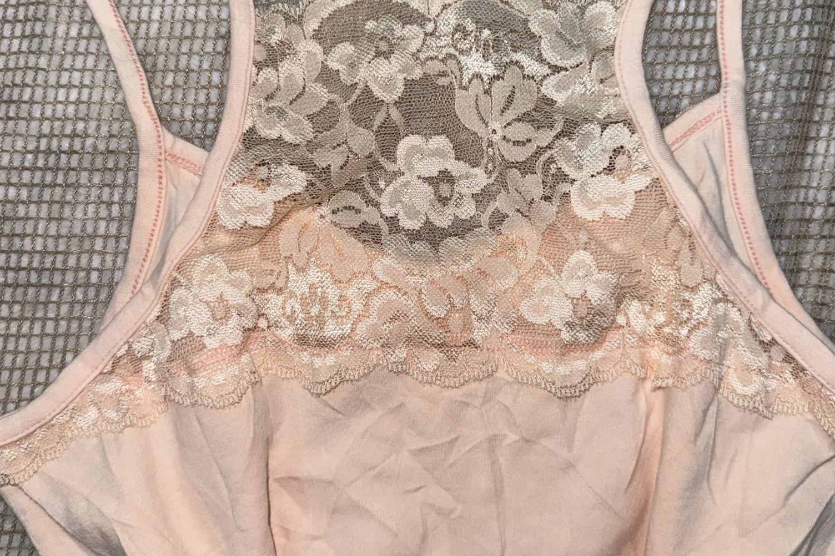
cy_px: 222
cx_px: 410
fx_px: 788
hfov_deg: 55.8
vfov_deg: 38.7
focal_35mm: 34
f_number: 1.78
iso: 50
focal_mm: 6.76
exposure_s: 1/83
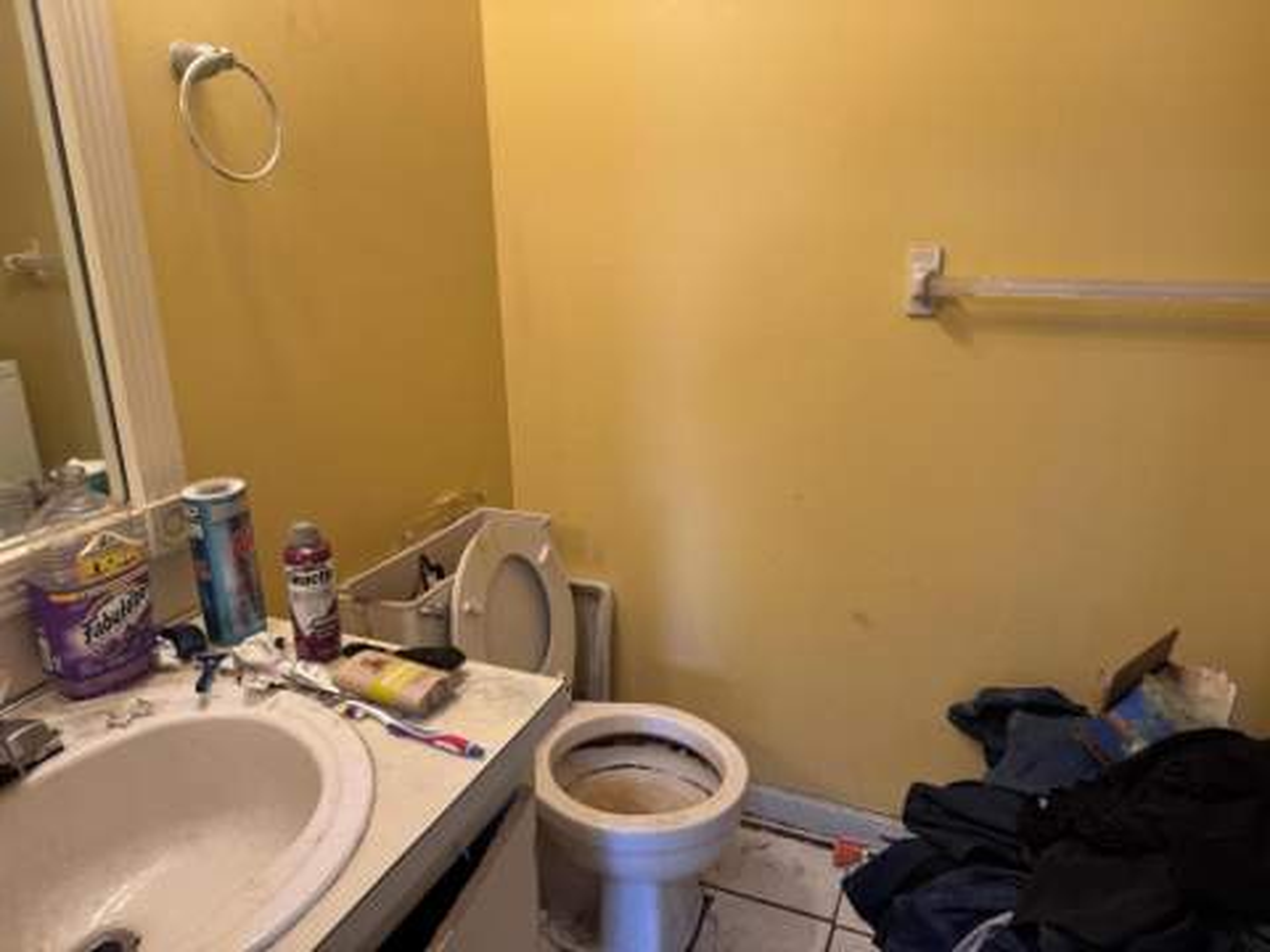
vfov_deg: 56.8
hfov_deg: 71.6
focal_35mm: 24
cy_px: 476
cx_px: 635
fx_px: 881
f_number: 1.78
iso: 100
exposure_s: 1/120
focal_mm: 6.76
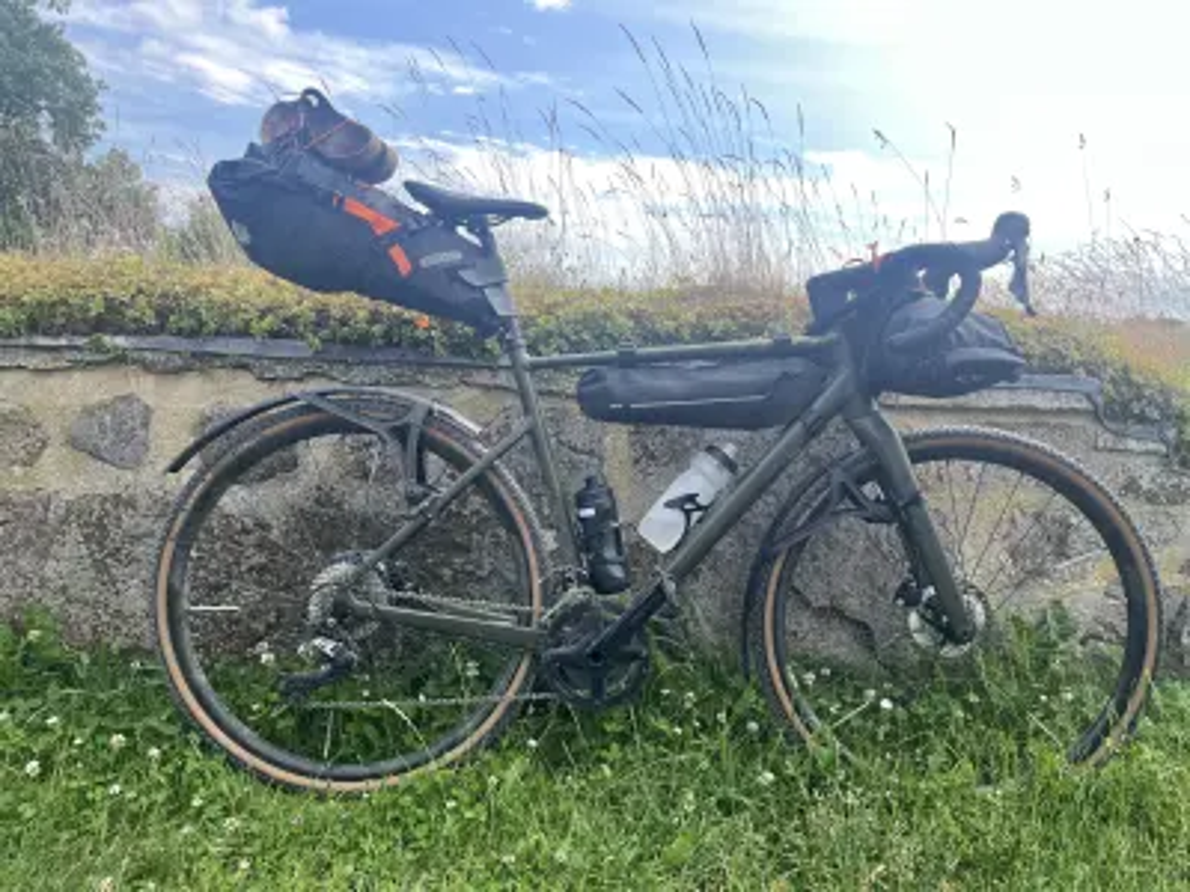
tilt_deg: -8.0
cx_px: 595
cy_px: 446
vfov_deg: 53.1
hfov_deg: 67.3
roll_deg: -1.1
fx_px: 894
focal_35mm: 26
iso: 50
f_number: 1.6
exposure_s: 1/558
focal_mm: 5.1
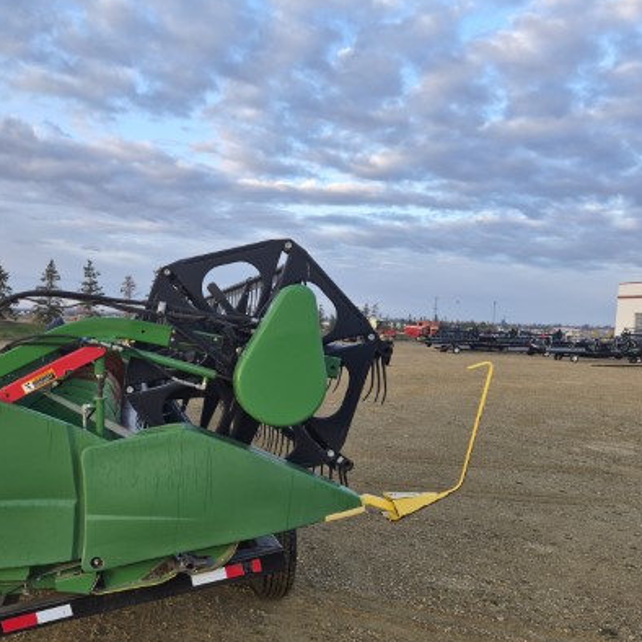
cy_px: 373
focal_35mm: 33
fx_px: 692
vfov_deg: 49.5
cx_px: 150
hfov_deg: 47.6
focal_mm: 5.4
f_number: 1.8
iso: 32
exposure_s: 1/180
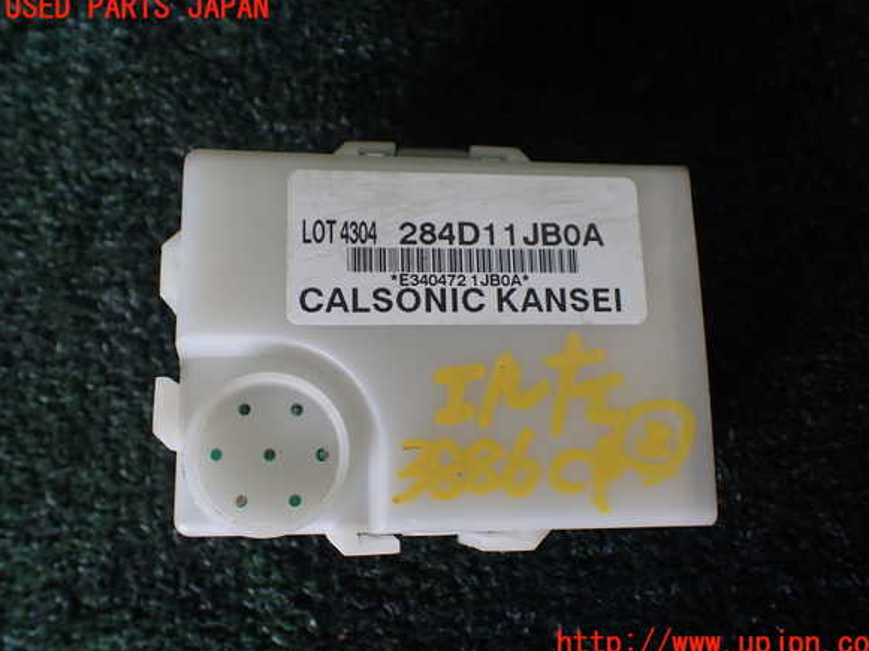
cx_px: 446
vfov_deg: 45.4
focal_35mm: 31
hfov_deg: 58.4
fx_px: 778
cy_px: 326
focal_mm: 5.4
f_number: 2.3
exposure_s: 1/125
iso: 125
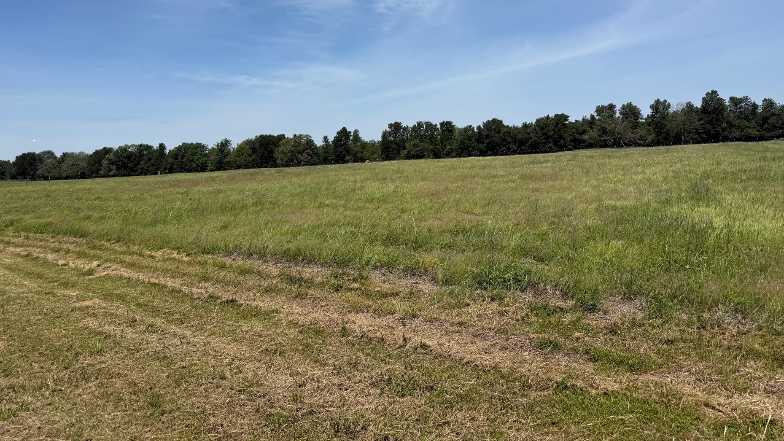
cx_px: 388
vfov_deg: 42.7
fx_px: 561
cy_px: 179
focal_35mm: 27
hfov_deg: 69.9
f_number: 1.78
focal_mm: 6.76
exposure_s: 1/6173
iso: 80
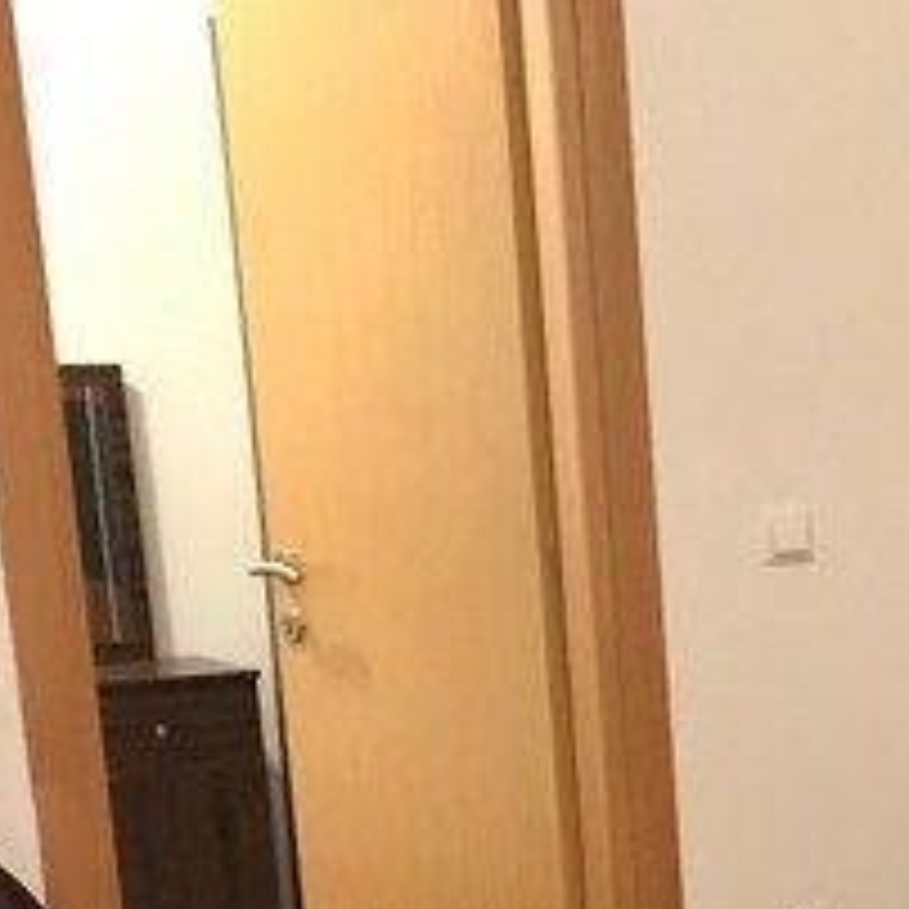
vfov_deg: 16.9
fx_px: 2912
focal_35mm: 98
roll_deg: +0.4
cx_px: 1530
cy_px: 1134
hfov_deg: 15.7
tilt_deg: -14.8
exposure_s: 1/9
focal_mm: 3.99
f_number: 1.8
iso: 100
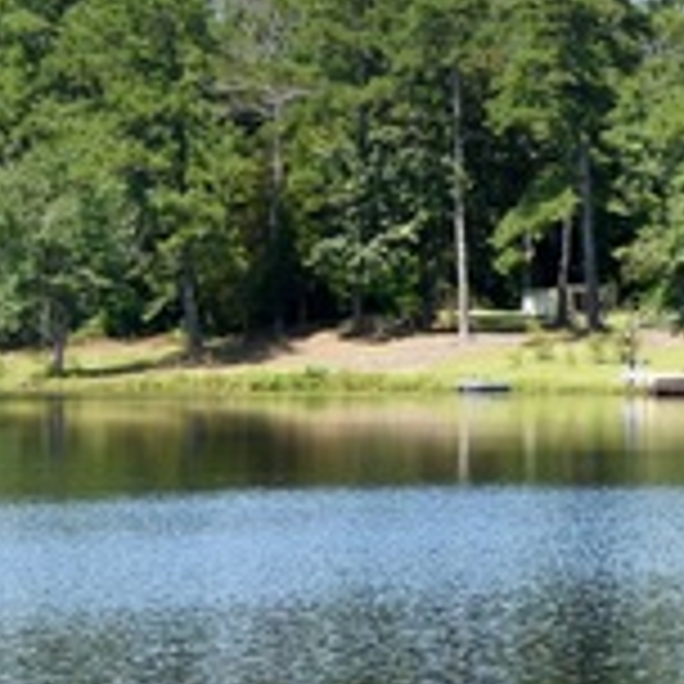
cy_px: 292
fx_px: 4271
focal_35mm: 191
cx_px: 1796
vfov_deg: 9.2
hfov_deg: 8.2
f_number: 6.3
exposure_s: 1/500
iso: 250
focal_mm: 21
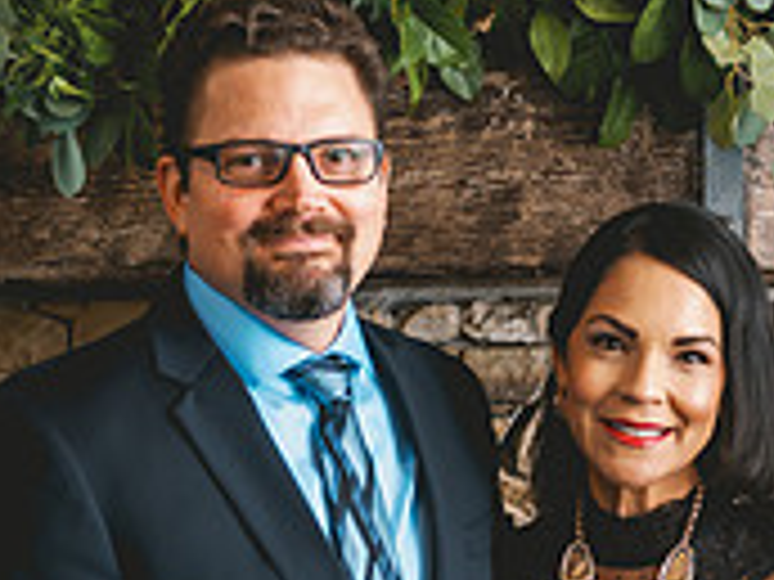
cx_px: 410
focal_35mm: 166
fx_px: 3712
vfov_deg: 8.8
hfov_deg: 11.9
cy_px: 791
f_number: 3.2
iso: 500
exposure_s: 1/160
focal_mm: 66
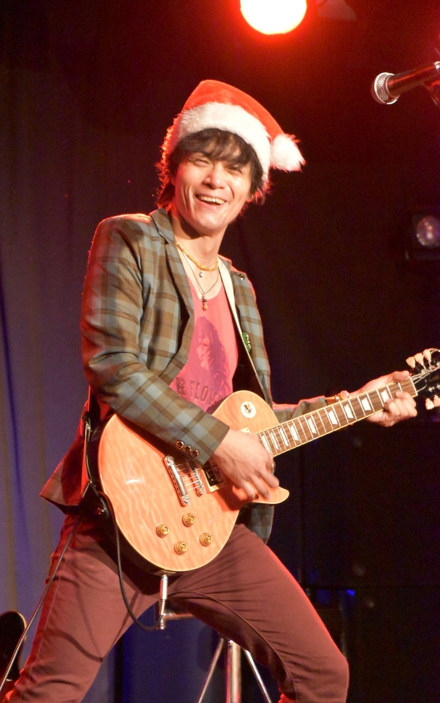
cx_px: 215
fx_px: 2302
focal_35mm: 120
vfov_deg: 17.4
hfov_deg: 10.9
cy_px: 351
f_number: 5.3
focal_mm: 78
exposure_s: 1/60
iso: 11400
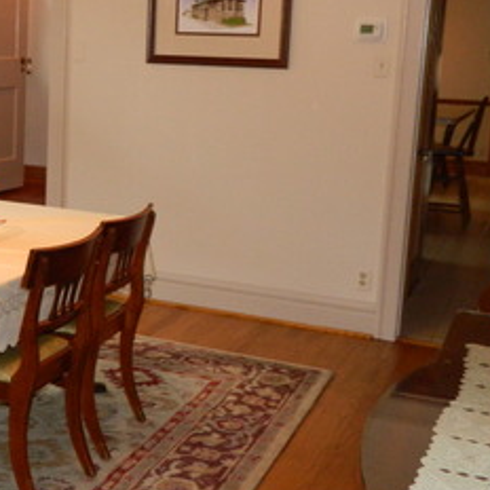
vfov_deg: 28.1
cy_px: 213
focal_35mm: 61
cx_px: 40
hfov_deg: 27.1
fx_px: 977
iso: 200
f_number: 3.1
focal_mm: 4.5
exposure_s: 1/30
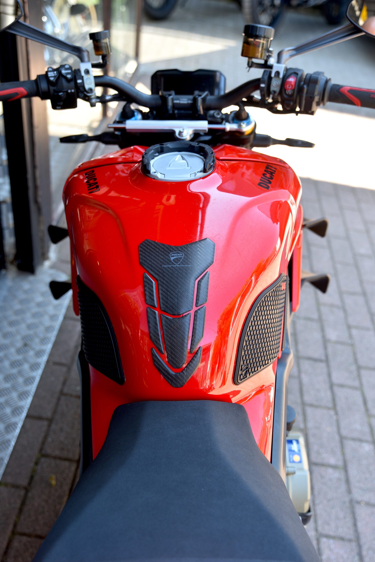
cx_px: 188
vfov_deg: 50.7
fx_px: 593
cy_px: 281
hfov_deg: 35.1
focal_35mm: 38
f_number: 4
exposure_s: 1/60
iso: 100
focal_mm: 38
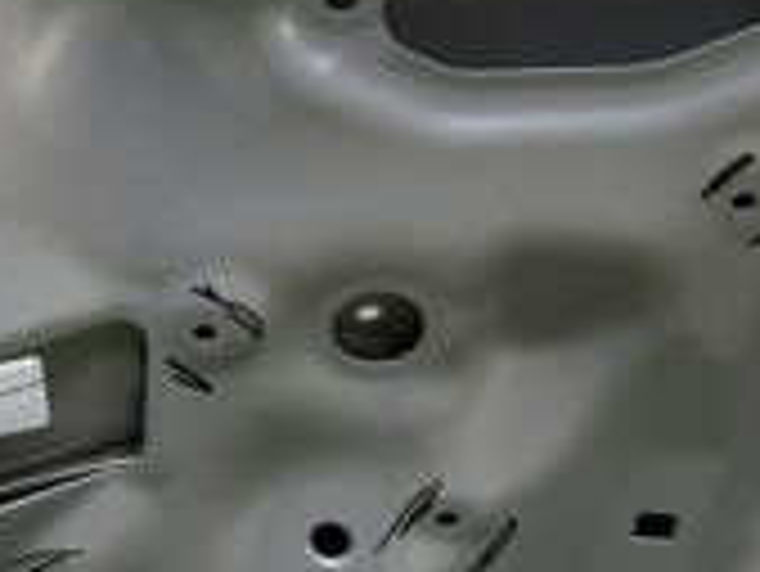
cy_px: 149
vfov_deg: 16.2
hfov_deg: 20.6
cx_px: -54
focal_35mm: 91
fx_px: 1999
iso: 125
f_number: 1.78
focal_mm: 6.76
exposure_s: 1/100
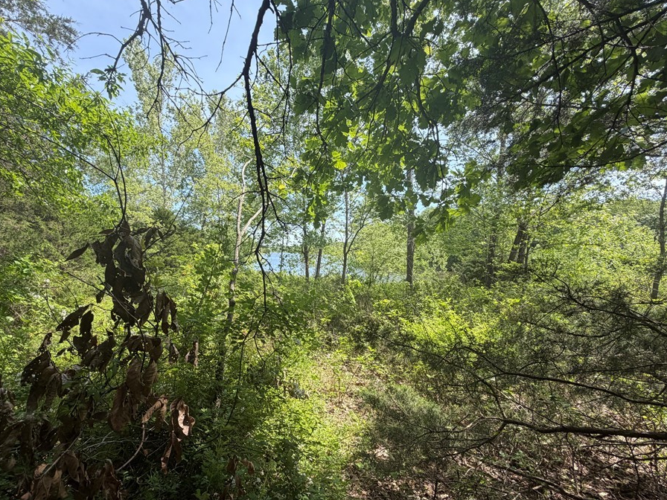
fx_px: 308
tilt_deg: -5.2
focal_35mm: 16
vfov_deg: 77.9
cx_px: 296
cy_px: 275
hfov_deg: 94.1
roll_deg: -2.3
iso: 64
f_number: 2.2
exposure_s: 1/502
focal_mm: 2.22
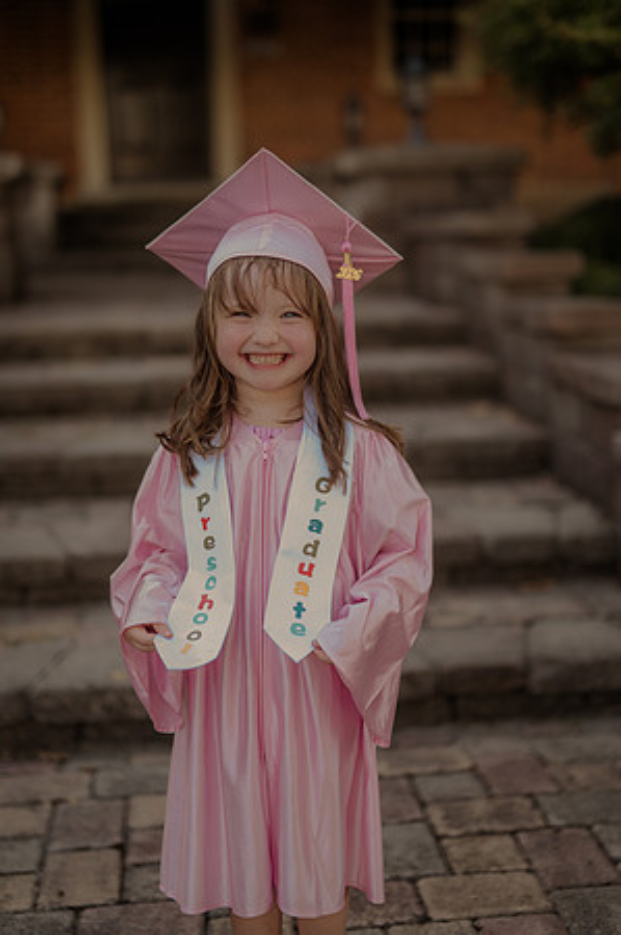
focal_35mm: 50
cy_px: 468
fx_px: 1297
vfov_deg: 39.6
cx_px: 310
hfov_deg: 26.9
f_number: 2
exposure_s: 1/250
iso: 80
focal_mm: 50
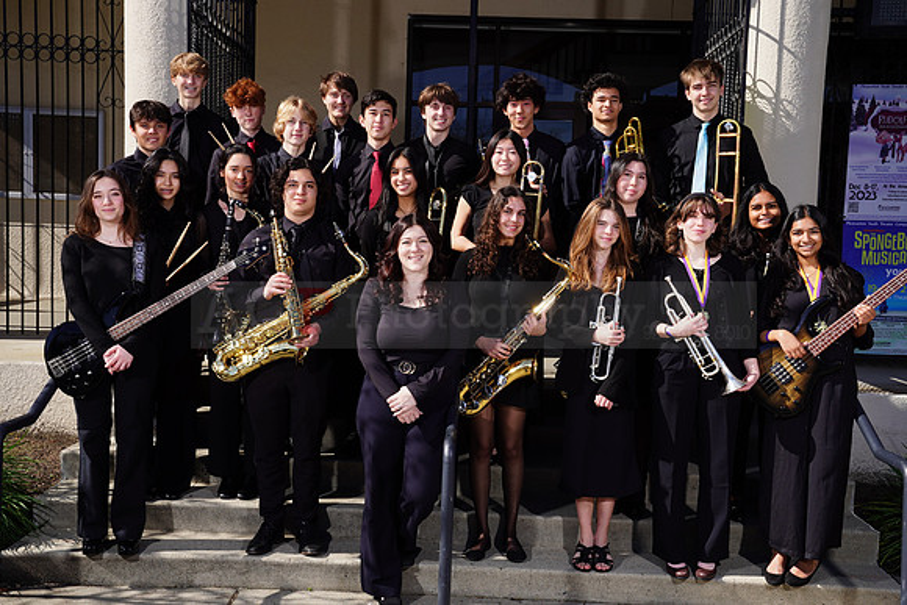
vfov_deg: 32.6
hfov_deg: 47.4
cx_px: 454
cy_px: 302
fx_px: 1033
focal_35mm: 41
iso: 100
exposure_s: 1/250
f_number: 10
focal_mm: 41
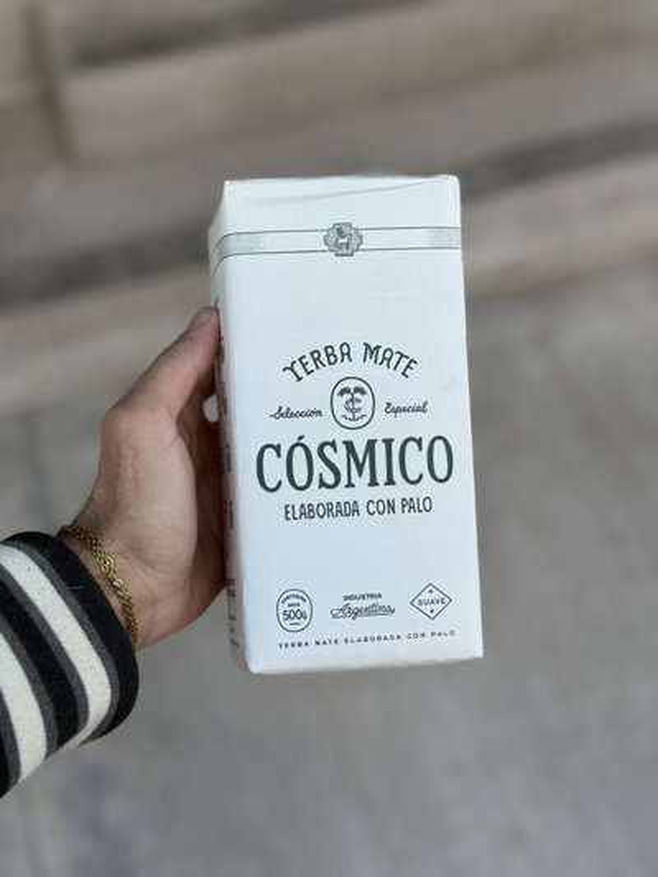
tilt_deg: -45.1
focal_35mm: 48
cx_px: 329
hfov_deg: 30.3
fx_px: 1216
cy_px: 438
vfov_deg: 39.6
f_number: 1.78
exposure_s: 1/248
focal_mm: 6.76
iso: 64
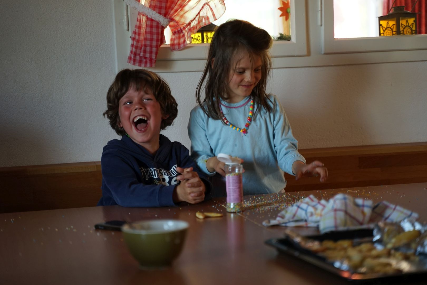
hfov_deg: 27.0
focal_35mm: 75
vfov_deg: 18.2
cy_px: 142
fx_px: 890
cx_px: 214
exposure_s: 1/80
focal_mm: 75
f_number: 2.8
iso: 800
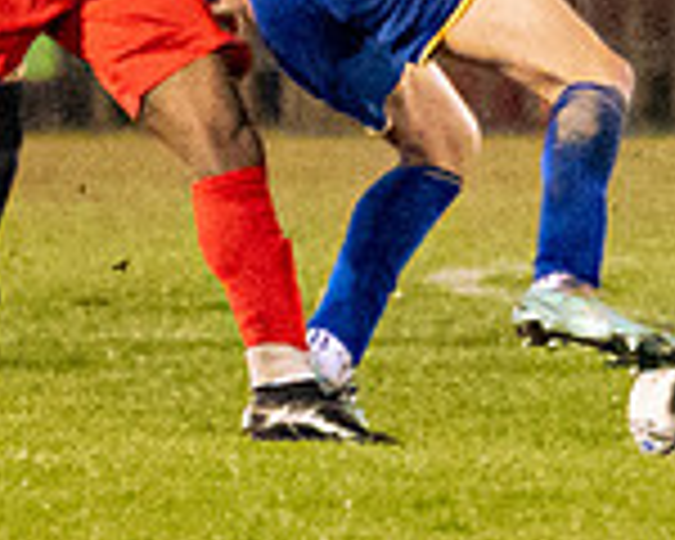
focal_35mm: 1448
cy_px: 195
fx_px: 28927
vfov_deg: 1.1
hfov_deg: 1.3
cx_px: 835
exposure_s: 1/1250
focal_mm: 160
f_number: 2.8
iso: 8000
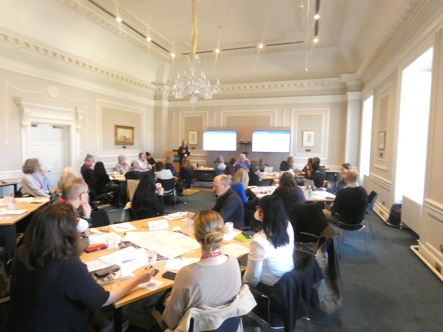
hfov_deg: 81.7
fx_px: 256
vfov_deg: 66.0
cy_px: 166
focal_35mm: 20
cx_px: 222
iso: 1600
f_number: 5
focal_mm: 3.6
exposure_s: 1/50
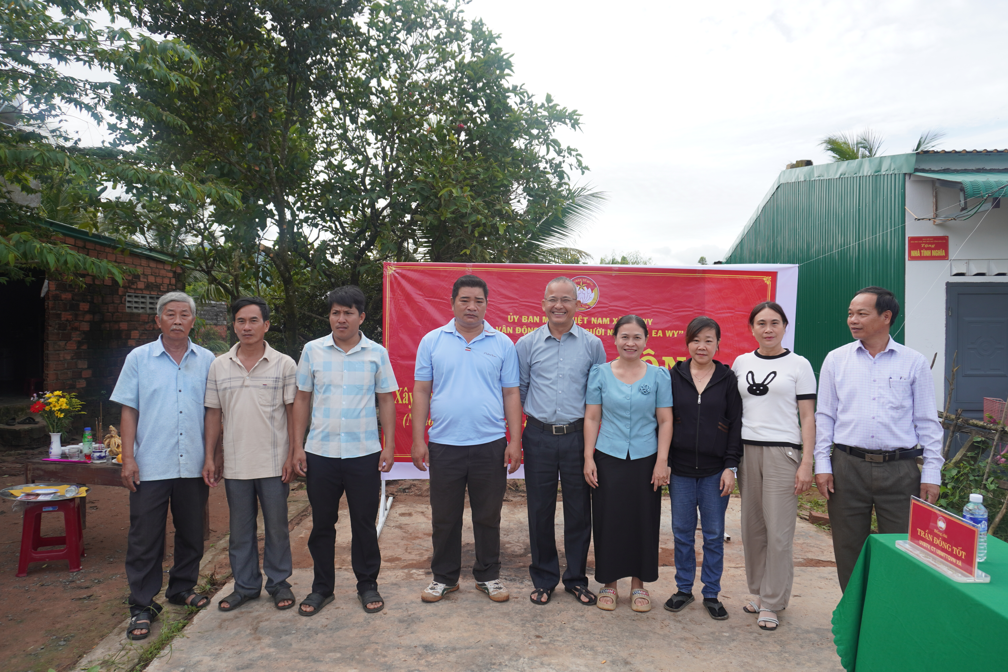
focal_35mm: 27
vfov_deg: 47.9
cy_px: 336
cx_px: 504
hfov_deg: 67.4
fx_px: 756
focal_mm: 18
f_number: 4.5
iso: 100
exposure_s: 1/320
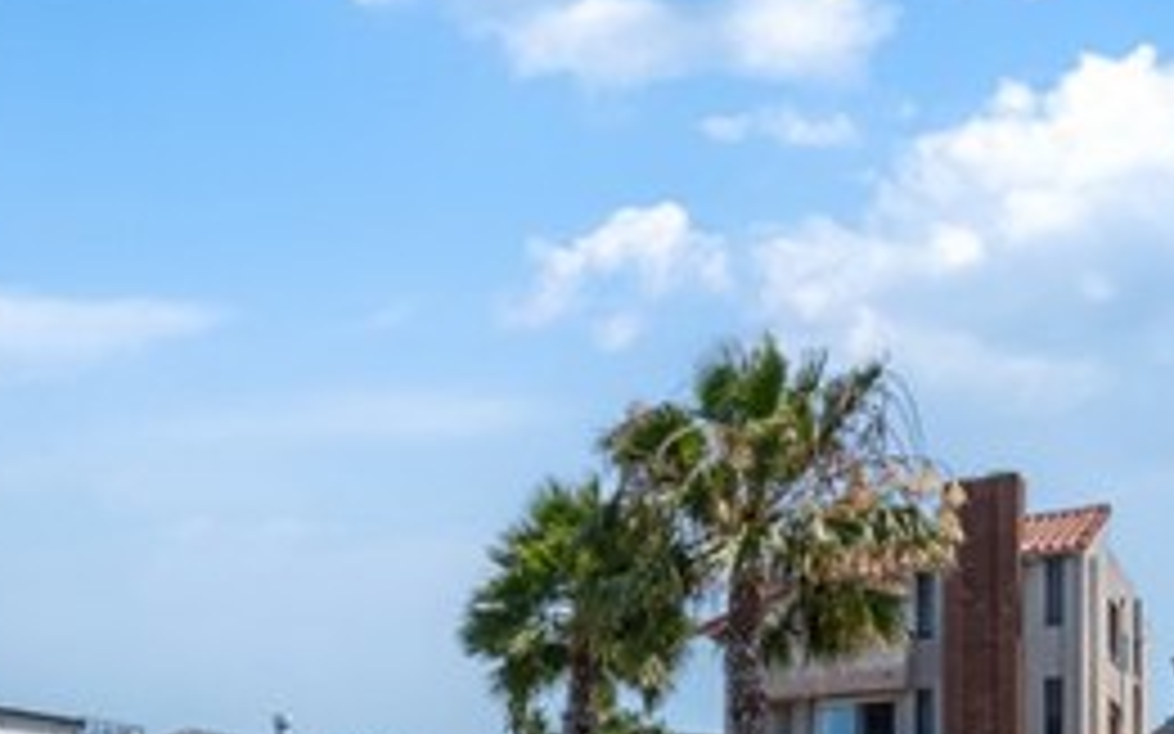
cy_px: 966
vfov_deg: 23.6
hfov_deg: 37.5
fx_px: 1535
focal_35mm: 48
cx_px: 4
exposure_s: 1/8000
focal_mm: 12
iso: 320
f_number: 7.1
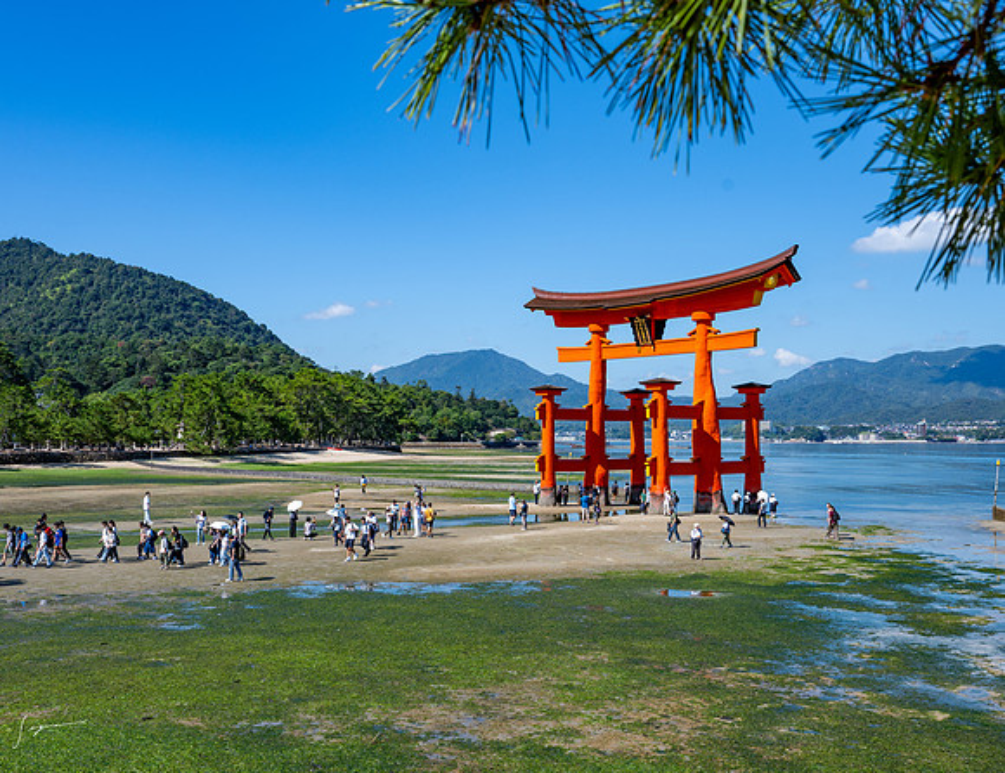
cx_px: 470
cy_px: 430
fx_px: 1077
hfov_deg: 50.0
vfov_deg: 39.4
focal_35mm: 37
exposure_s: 1/320
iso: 140
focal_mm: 29
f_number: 8
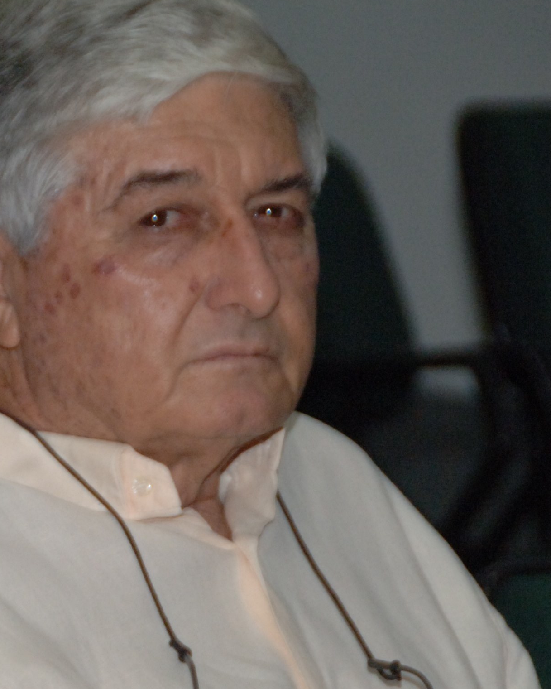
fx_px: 8486
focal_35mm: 416
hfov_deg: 3.7
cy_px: 628
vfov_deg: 4.6
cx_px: -157
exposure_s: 1/250
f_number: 5.3
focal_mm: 105
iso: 800
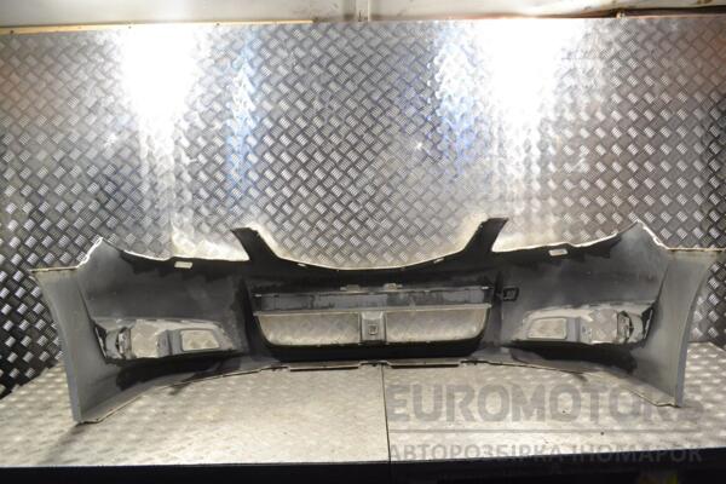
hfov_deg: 61.9
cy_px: 242
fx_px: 605
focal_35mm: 30
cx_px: 363
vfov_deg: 43.6
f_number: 8
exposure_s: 1/250
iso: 3200
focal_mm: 20
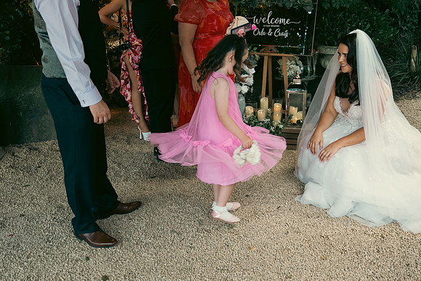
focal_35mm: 36
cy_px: 140
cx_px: 210
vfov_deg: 36.9
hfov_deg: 53.1
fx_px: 421
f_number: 3.5
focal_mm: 24
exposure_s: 1/200
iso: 500
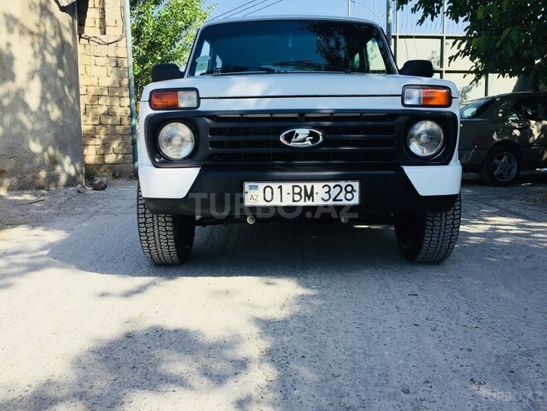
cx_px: 274
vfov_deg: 48.2
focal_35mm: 29
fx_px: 458
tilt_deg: -6.9
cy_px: 206
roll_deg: +0.3
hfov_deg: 61.7
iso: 32
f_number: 2.2
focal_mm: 4.15
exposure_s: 1/1199
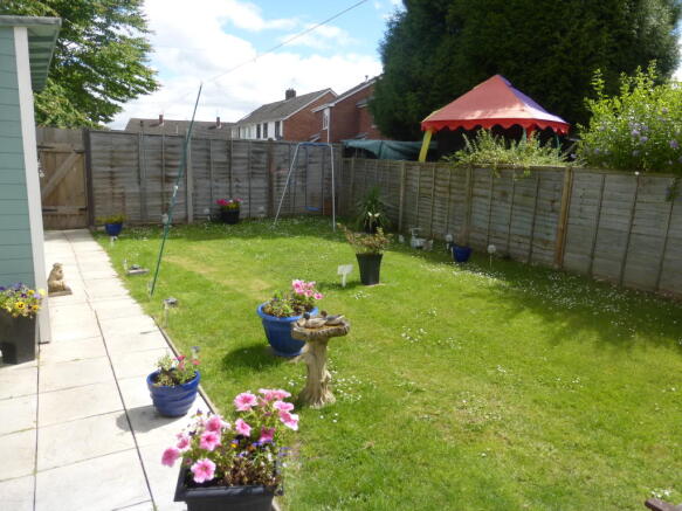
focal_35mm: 24
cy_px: 256
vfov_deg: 56.8
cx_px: 341
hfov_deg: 71.6
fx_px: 473
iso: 100
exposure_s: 1/640
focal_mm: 4.3
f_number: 3.3
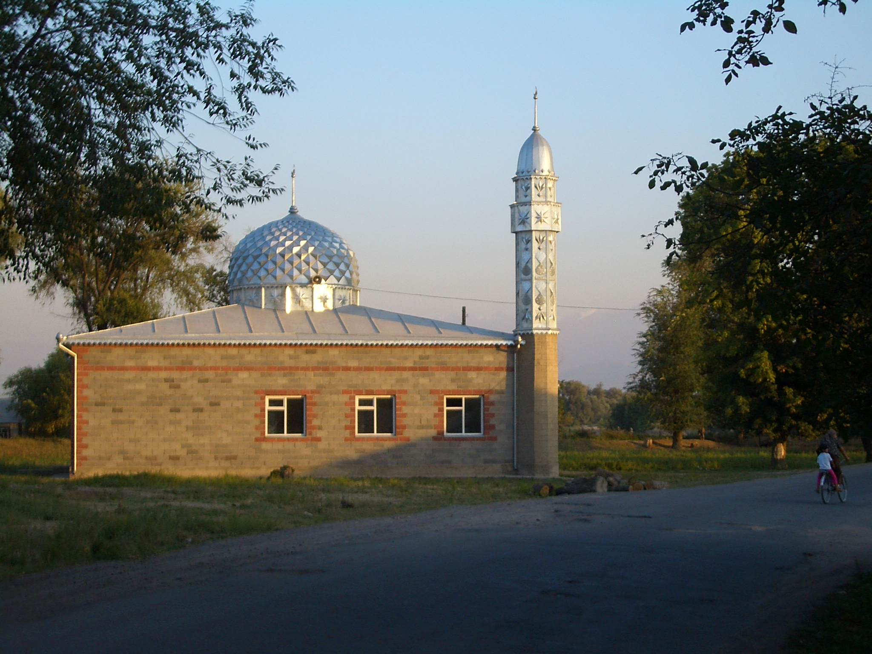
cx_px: 436
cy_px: 327
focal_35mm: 74
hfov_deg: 26.3
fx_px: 1864
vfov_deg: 19.9
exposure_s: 1/125
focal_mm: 12.2
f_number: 3.9
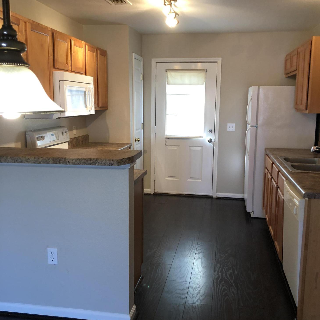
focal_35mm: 34
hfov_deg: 48.4
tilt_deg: -8.6
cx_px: 164
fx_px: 356
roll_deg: +0.2
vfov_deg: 48.5
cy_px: 159
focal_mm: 4
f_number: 1.8
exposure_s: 1/15
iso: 40
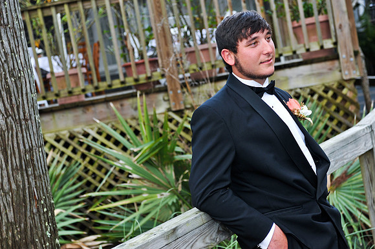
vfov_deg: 19.4
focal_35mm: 70
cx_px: 188
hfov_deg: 28.9
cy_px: 124
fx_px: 729
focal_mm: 70
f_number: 5.6
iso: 320
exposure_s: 1/160
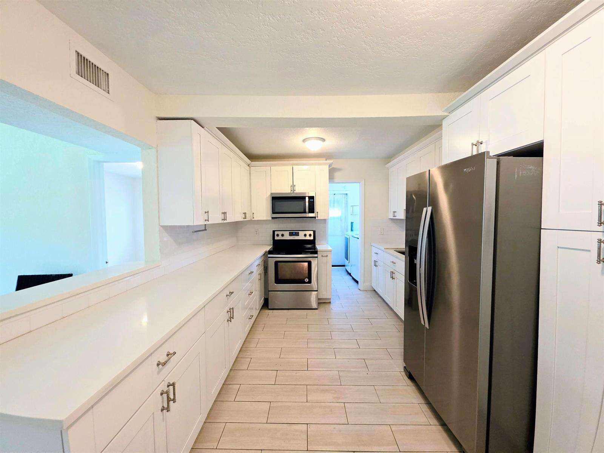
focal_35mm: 13
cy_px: 226
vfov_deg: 89.9
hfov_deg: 106.2
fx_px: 227
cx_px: 302
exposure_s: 1/120
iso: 250
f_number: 1.9
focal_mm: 2.2
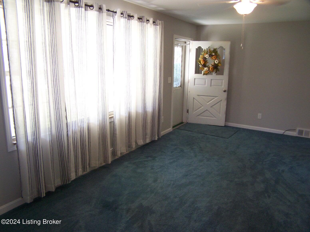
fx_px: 340
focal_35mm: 38
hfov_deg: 49.0
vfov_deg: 37.7
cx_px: 155
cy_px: 116
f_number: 2.8
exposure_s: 1/30
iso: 140
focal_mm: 6.3
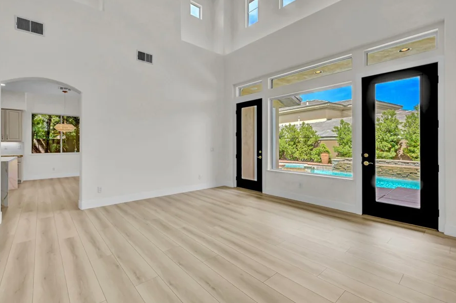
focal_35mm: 16
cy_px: 144
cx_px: 205
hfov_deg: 96.4
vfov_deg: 73.6
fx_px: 203
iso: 400
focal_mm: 14
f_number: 9
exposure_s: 1/125
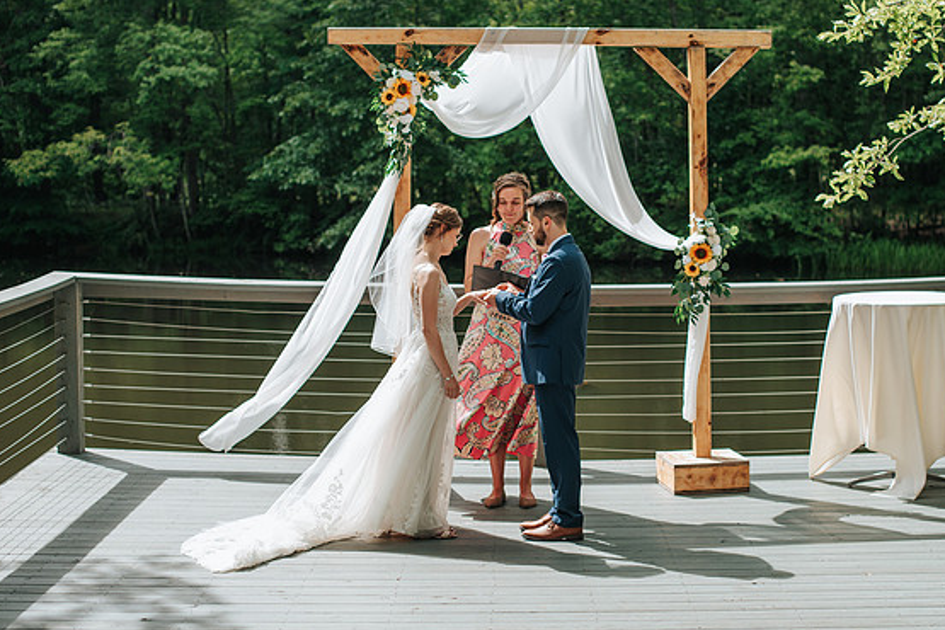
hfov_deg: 31.9
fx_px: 1654
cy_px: 313
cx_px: 529
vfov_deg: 21.6
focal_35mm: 63
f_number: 2.8
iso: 100
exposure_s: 1/800
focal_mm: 50
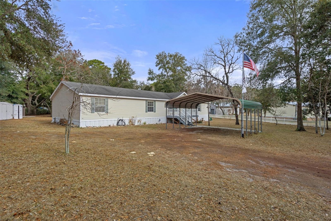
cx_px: 166
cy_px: 110
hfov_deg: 93.3
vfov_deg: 70.4
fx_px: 156
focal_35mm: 17
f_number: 8
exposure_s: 1/250
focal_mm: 17
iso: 400
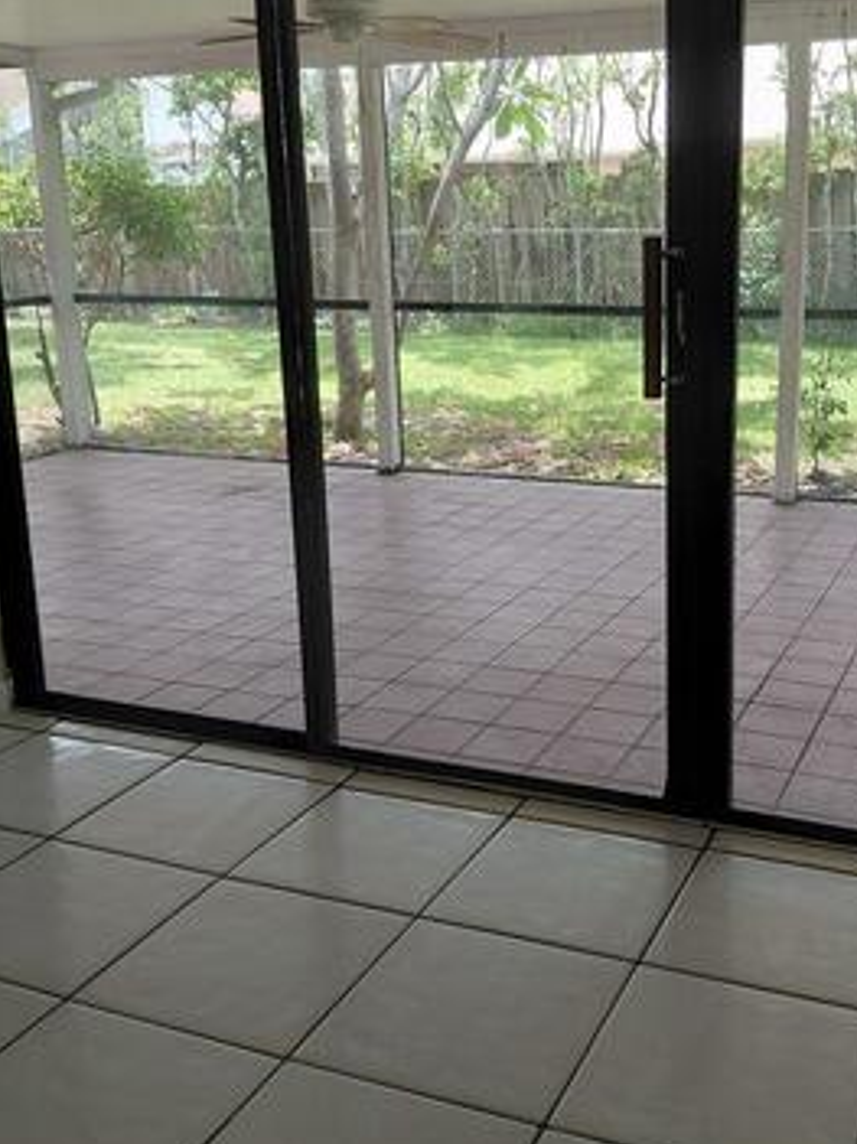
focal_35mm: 38
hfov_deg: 37.2
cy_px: 494
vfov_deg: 48.9
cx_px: 593
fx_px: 1255
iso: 64
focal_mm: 4.69
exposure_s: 1/120
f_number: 1.8
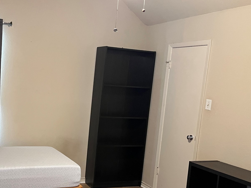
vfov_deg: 32.8
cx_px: 64
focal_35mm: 44
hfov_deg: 41.7
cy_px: 115
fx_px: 319
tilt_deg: -6.0
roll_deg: -4.4
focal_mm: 5.1
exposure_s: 1/40
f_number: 1.6
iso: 500
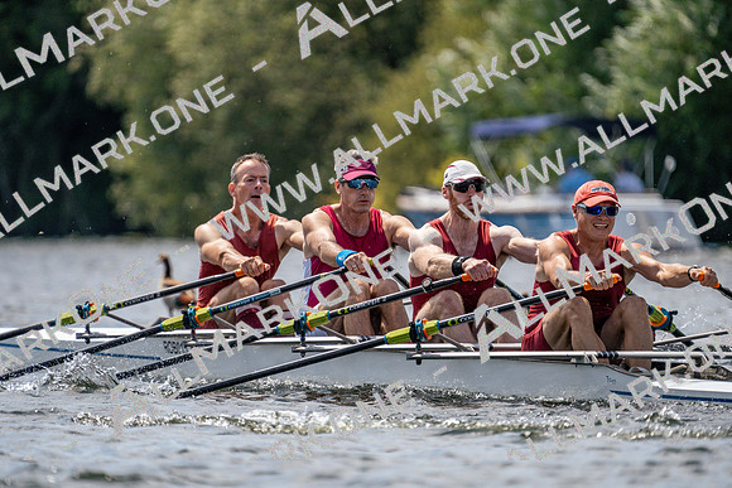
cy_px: 244
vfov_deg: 2.3
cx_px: 366
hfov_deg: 3.4
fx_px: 12202
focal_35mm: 600
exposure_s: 1/2000
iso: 400
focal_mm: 600
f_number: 6.3
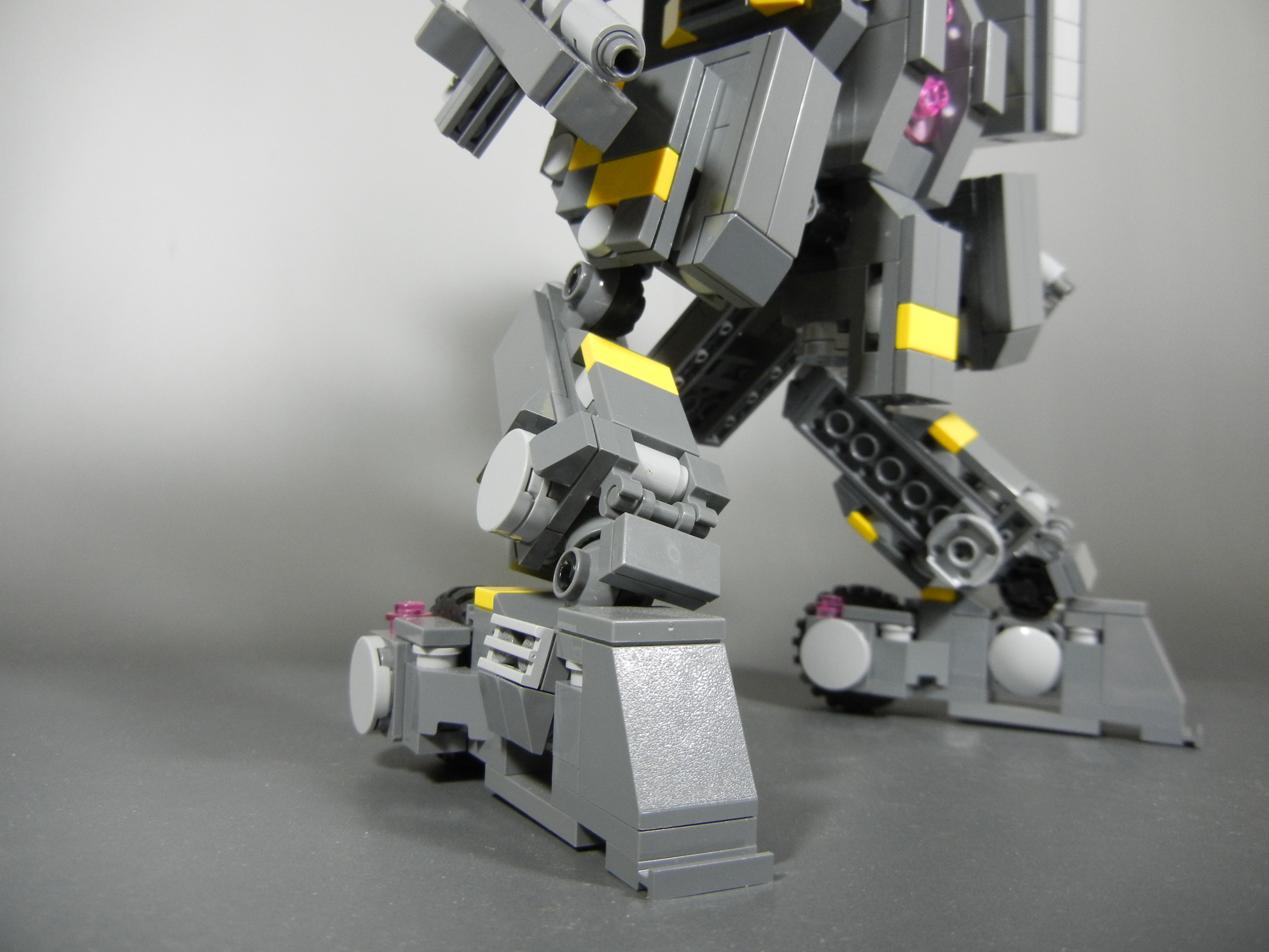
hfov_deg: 60.0
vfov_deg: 46.8
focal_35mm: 30
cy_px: 476
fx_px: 1100
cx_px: 634
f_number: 3.5
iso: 400
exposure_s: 1/40.2
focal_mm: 5.4
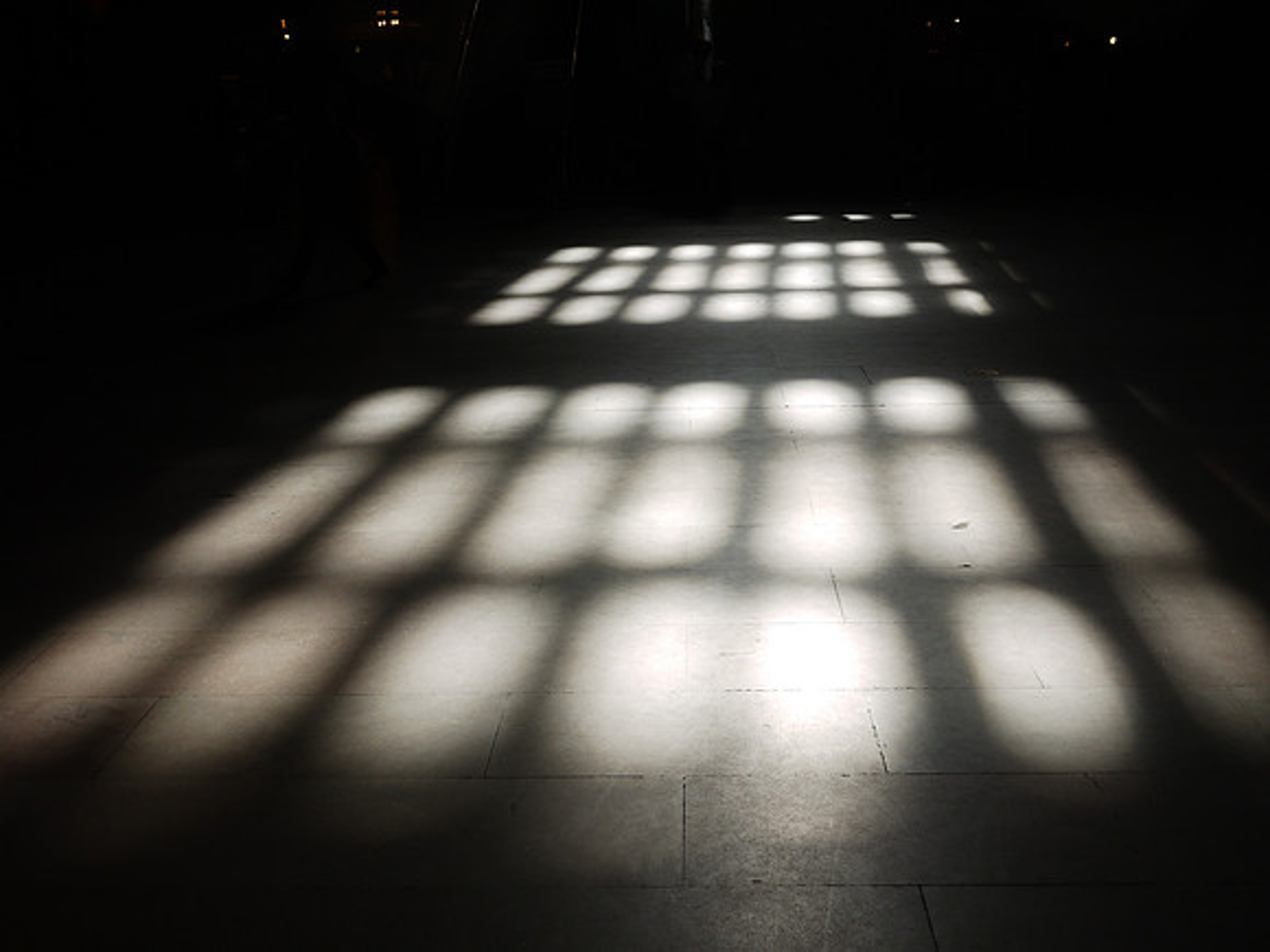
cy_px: 476
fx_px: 1468
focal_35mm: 40
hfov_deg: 46.8
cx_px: 635
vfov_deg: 36.0
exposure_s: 1/60
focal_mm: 20
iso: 100
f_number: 11
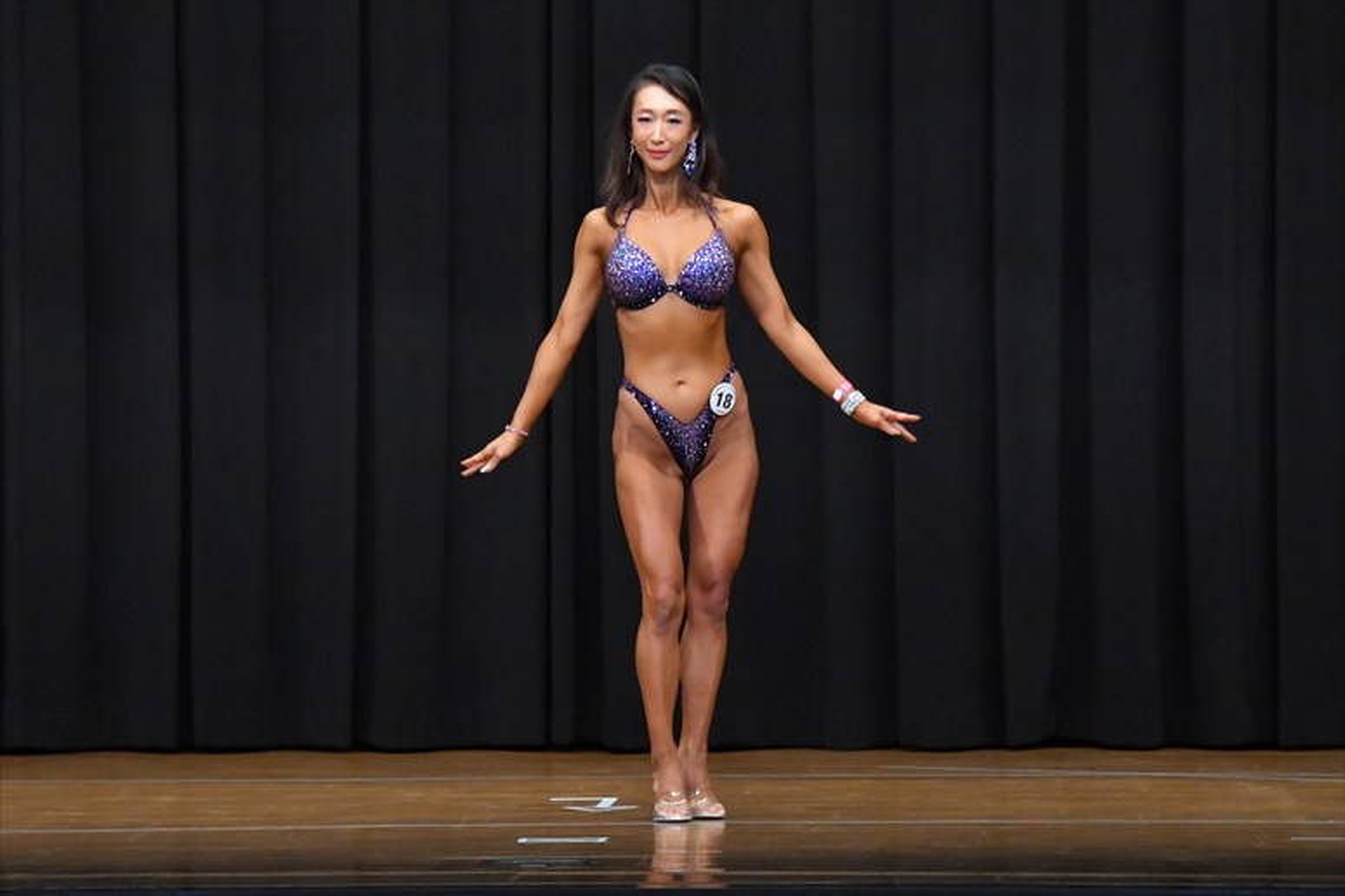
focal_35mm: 217
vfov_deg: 6.3
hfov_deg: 9.5
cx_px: 672
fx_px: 8104
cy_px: 448
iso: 8000
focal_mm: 145
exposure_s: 1/400
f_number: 5.6
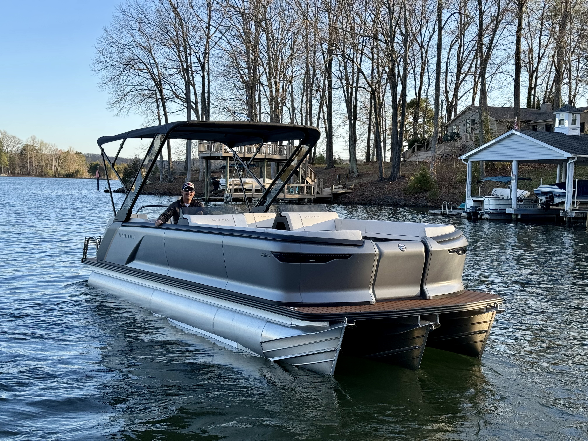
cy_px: 220
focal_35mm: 48
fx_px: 815
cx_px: 294
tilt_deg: -2.0
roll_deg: -1.2
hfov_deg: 39.7
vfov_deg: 30.3
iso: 64
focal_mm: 6.86
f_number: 1.78
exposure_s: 1/715
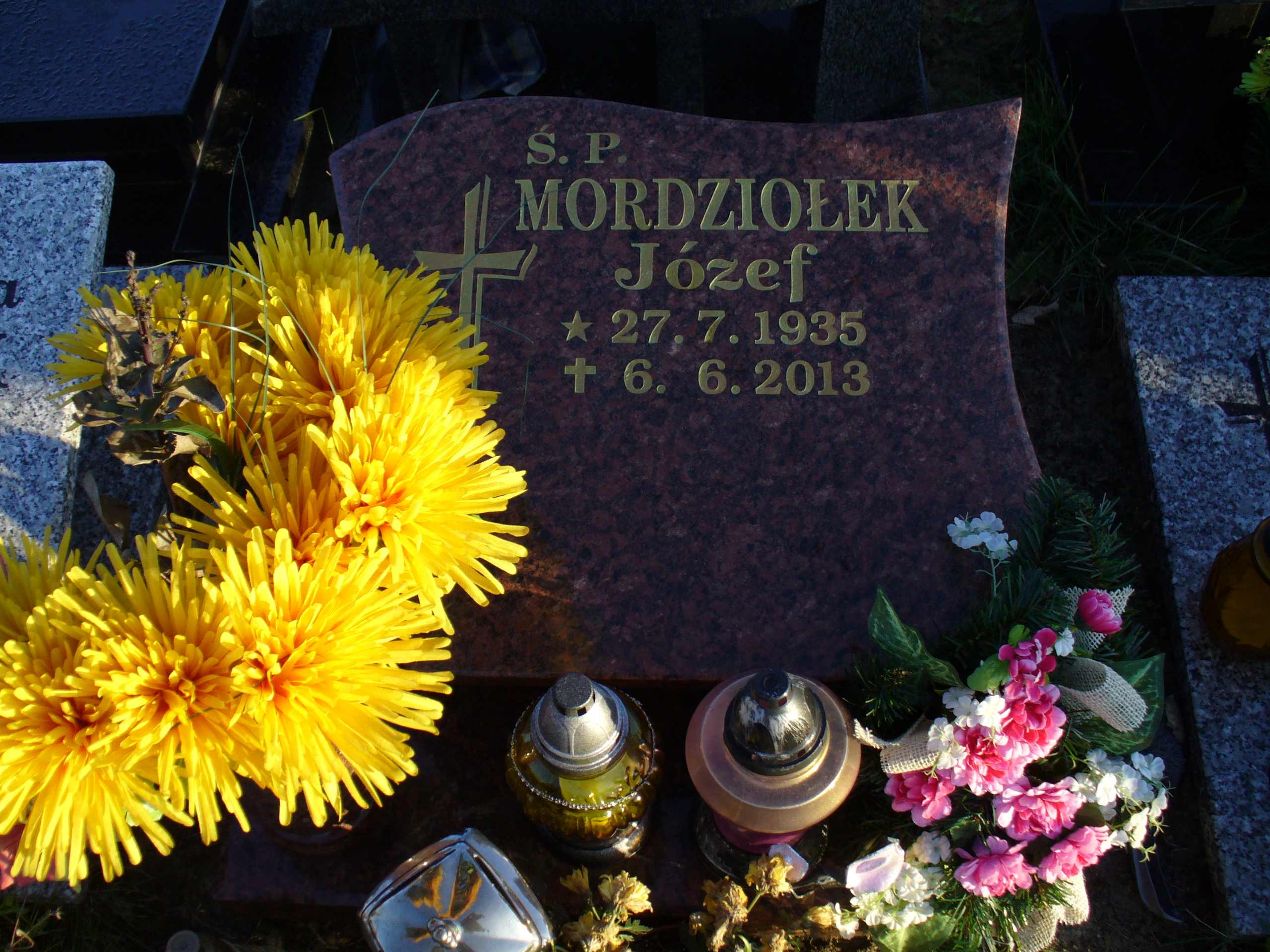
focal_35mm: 37
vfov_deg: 38.7
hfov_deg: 50.1
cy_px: 476
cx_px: 635
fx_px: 1357
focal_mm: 6.1
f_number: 2.8
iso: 80
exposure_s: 1/320
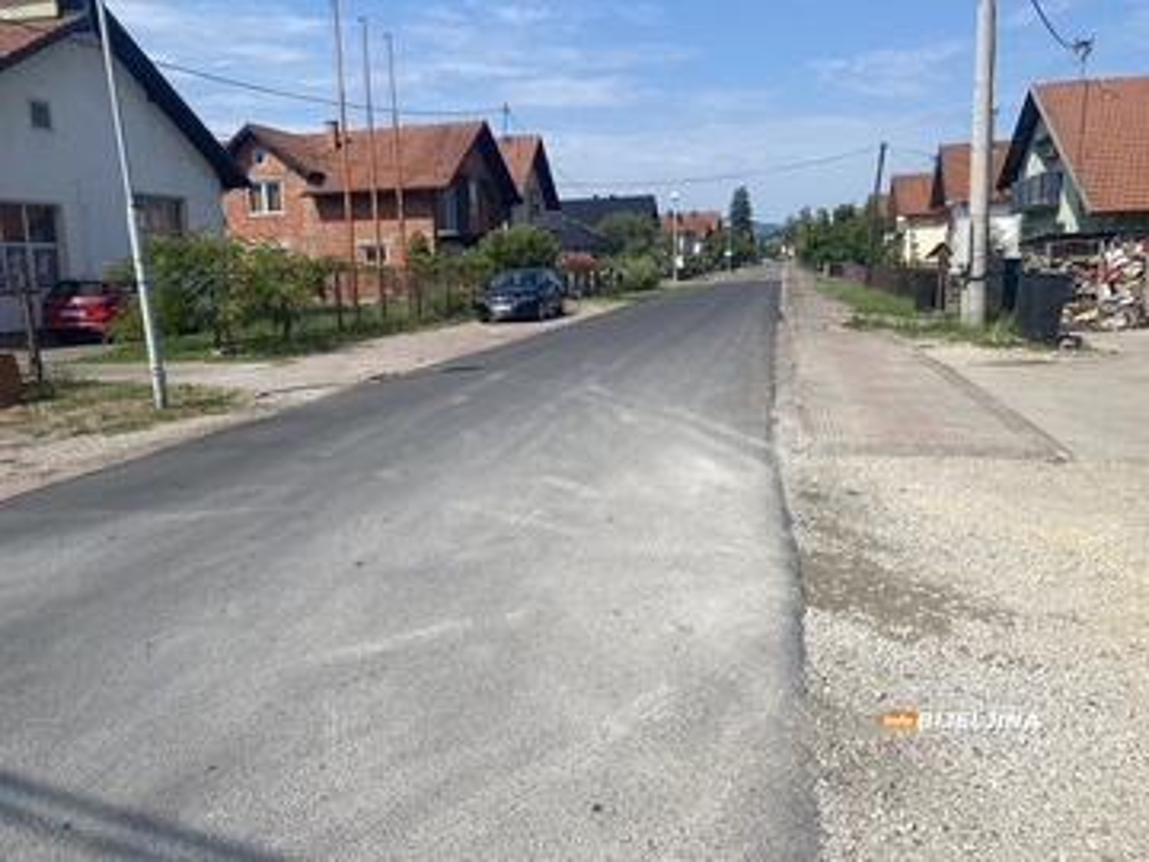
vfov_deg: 53.1
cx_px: 574
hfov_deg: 67.3
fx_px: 863
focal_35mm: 26
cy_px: 431
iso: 32
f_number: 1.8
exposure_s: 1/4274
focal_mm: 4.25
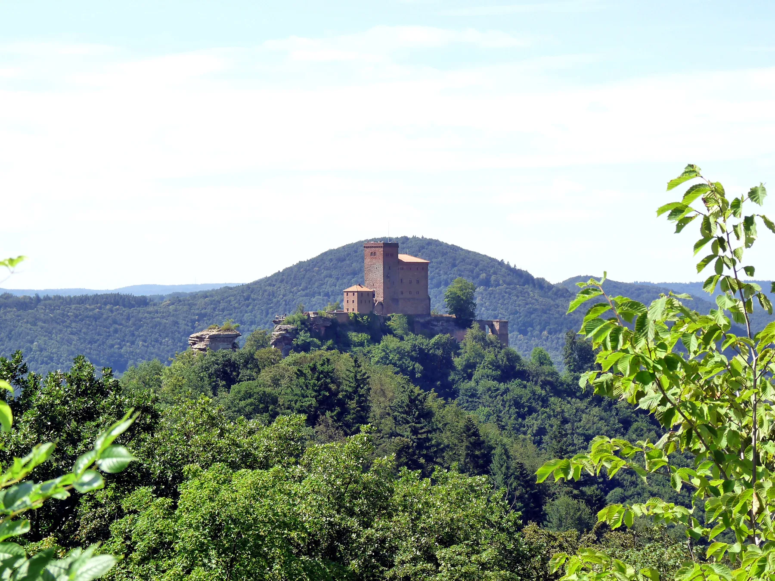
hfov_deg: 18.7
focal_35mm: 105
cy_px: 290
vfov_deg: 14.1
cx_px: 388
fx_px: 2351
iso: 160
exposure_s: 1/250
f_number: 5
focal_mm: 18.7
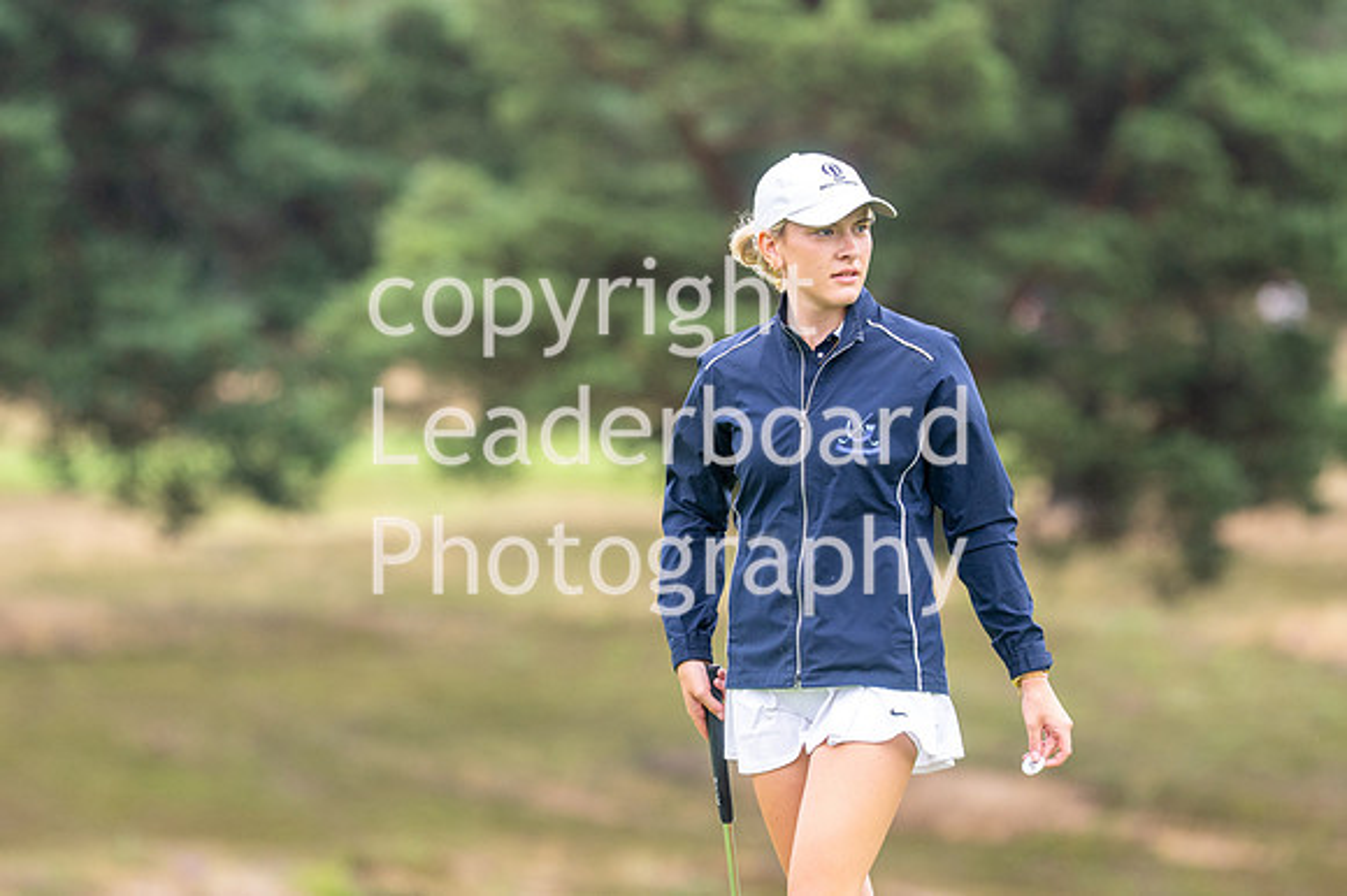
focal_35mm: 450
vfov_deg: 3.1
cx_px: 674
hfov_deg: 4.6
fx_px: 16827
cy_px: 448
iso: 400
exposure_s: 1/800
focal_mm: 300
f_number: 5
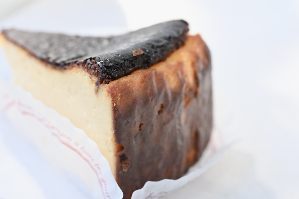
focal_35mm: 60
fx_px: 498
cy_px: 100
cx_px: 150
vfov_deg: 22.6
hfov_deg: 33.4
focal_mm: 60
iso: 800
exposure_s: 1/200
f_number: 9
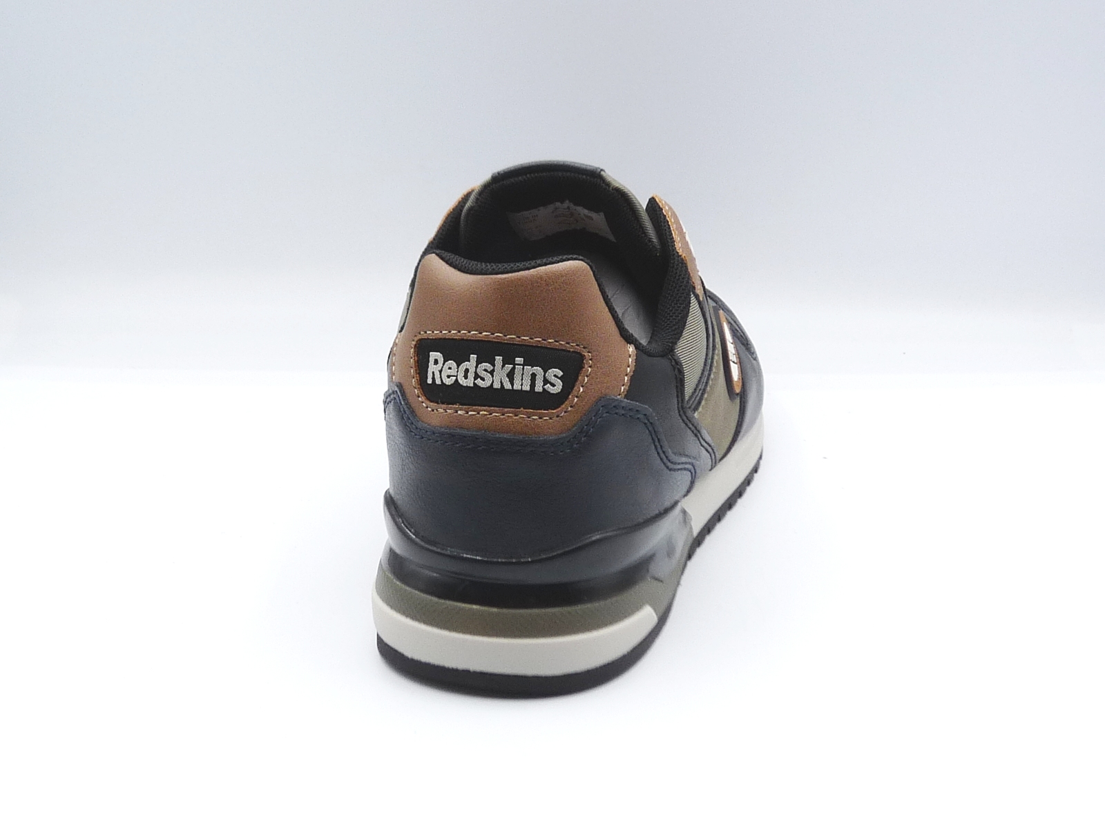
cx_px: 552
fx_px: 1596
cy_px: 414
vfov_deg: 29.1
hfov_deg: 38.2
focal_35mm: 50
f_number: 4
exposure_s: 1/200
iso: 100
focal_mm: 5
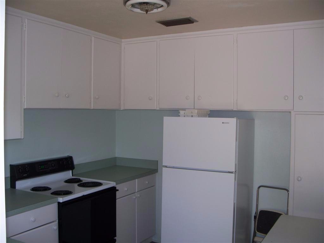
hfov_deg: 50.1
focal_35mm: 37
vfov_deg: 38.7
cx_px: 162
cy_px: 122
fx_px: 346
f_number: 2.8
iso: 80
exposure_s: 1/60
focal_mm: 7.8
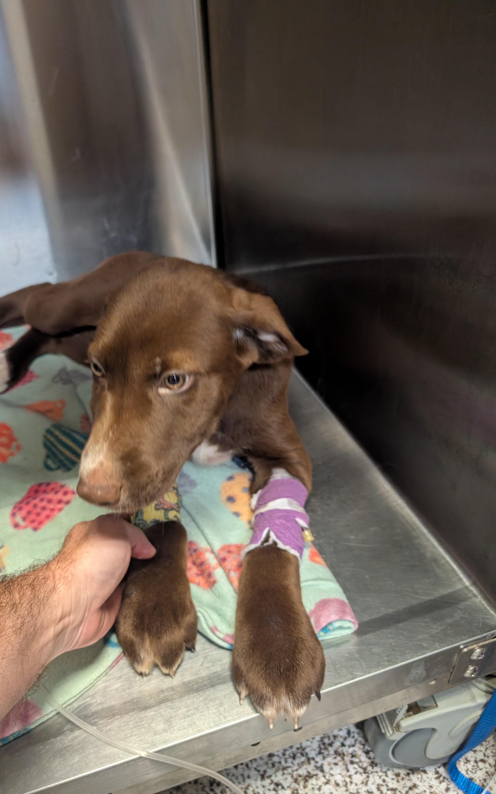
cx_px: 196
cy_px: 402
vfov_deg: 70.4
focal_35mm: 26
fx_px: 562
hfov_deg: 47.3
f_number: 1.68
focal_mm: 6.9
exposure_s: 1/120
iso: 1369
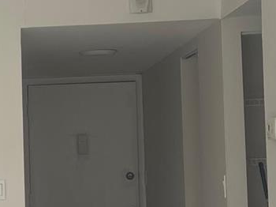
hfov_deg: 15.3
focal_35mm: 119
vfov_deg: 12.4
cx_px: -142
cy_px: 133
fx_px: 948
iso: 32
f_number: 1.6
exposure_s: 1/286
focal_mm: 5.1
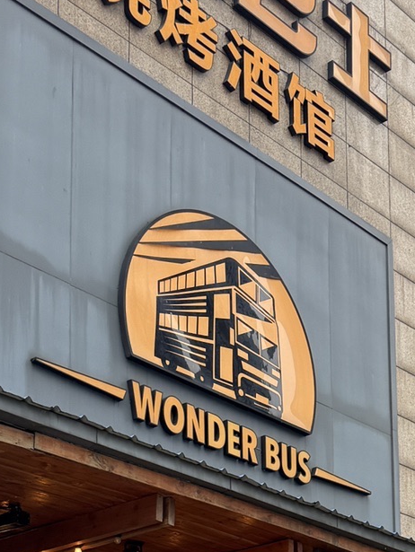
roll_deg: +2.3
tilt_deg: +9.4
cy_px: 708
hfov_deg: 18.6
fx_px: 1246
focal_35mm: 78
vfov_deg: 22.5
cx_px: 375
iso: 125
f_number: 1.78
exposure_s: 1/230
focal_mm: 6.76
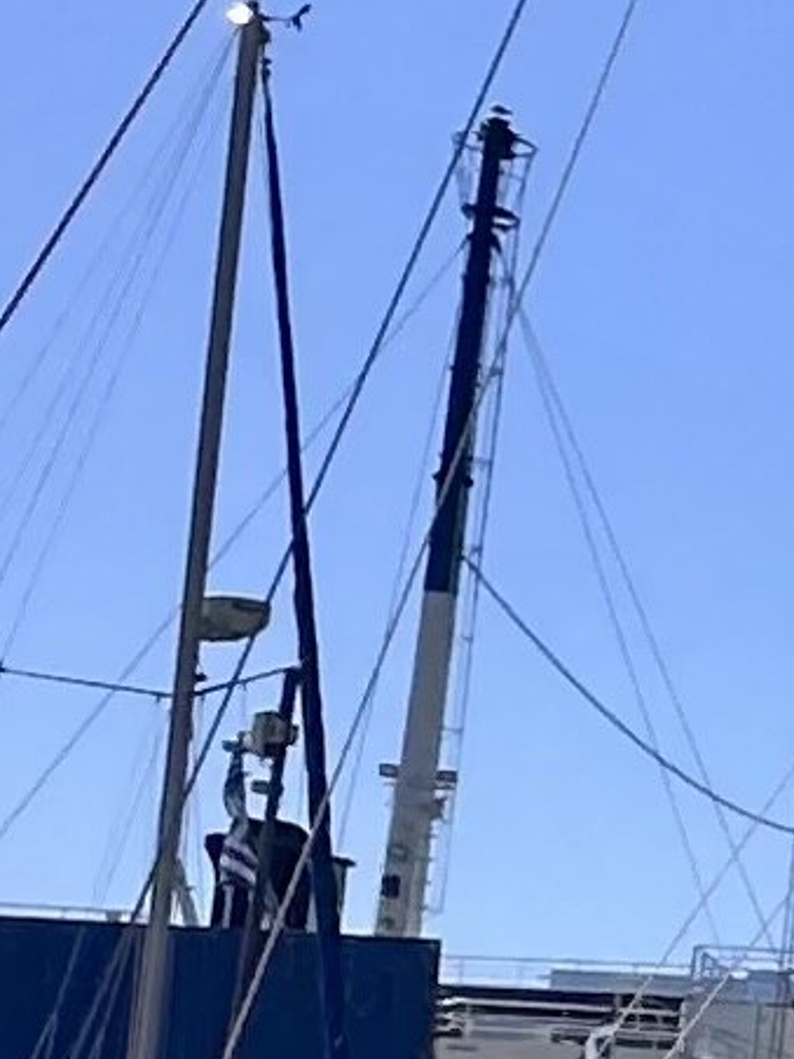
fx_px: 3823
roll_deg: -1.8
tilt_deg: +11.7
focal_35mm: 125
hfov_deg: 8.8
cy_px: 731
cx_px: 2658
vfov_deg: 15.7
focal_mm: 2.22
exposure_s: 1/2817
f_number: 2.2
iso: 50
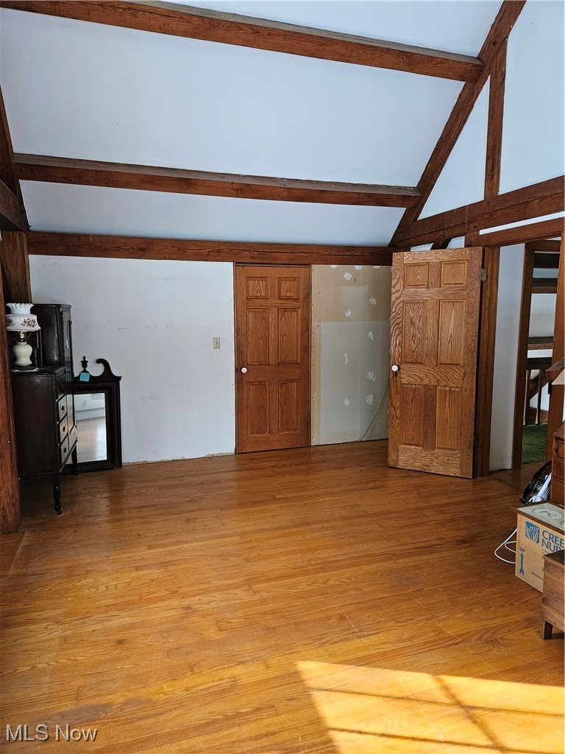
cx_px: 282
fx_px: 501
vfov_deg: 73.9
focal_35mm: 23
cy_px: 377
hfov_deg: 58.9
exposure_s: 1/170
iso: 500
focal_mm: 5.4
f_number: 1.8
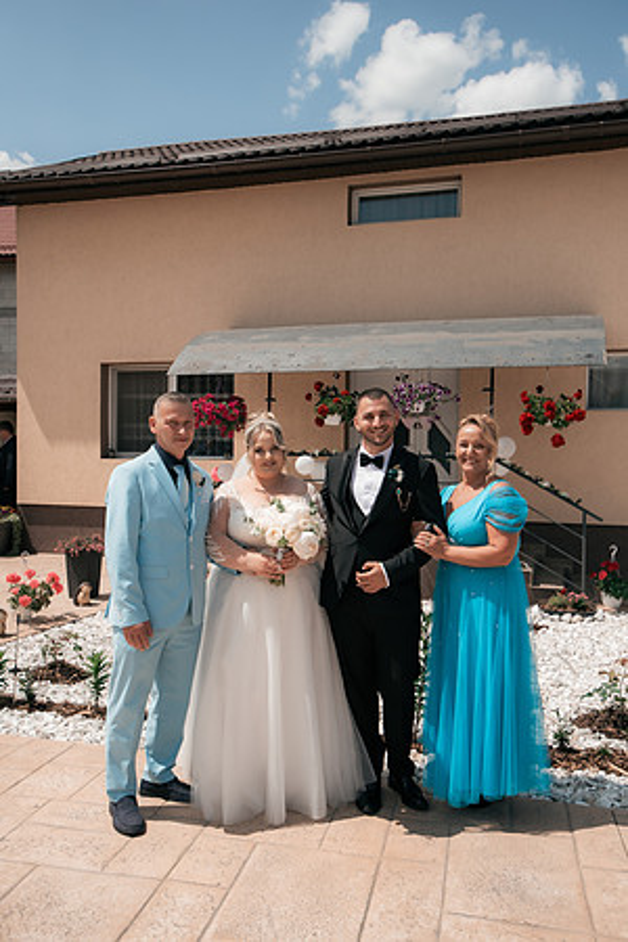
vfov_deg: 61.9
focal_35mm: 30
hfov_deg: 43.6
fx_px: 785
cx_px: 314
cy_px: 471
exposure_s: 1/3200
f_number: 4
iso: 320
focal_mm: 30
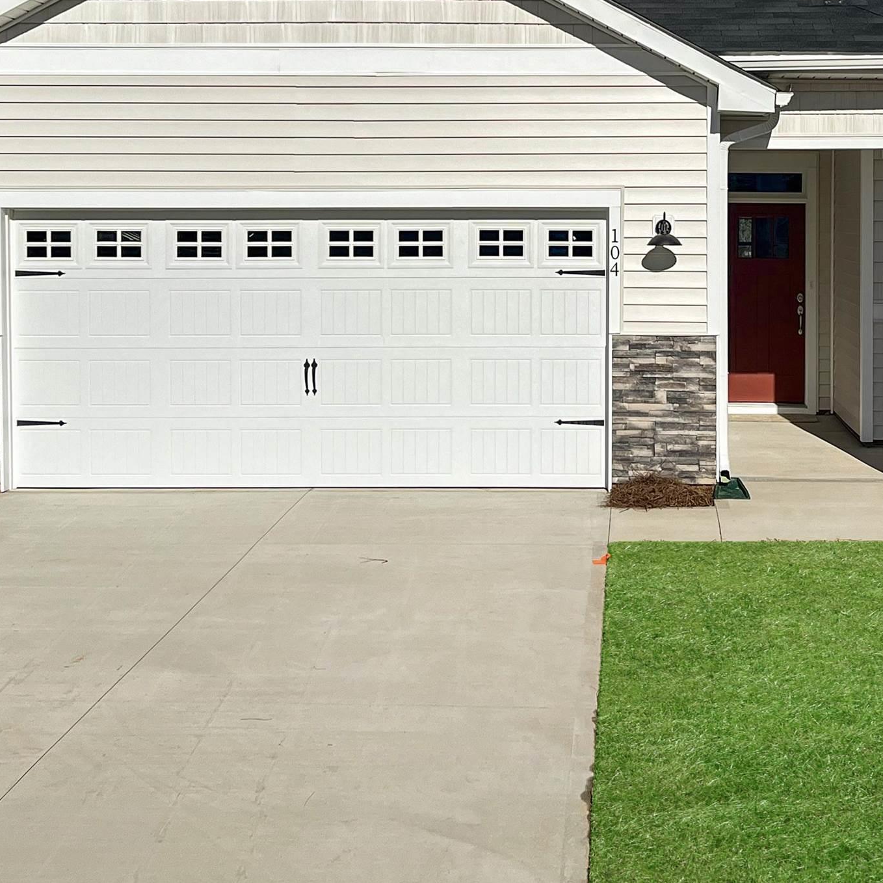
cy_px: 140
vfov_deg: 31.7
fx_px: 1501
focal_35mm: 52
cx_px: 581
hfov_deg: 32.5
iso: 50
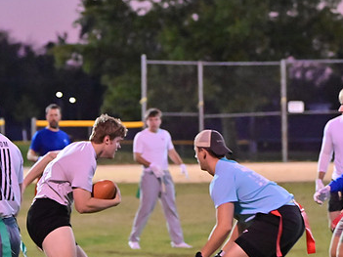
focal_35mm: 262
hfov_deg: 7.5
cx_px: 62
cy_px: 179
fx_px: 2595
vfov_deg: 5.7
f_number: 4
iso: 6400
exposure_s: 1/400
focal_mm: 110
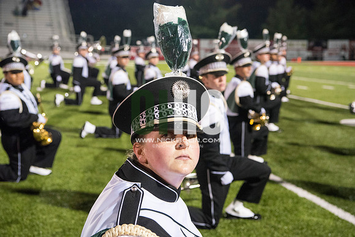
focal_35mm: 60
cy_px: 118
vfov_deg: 22.6
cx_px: 178
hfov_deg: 33.4
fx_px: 592
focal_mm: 60
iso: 5000
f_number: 5.6
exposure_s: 1/320
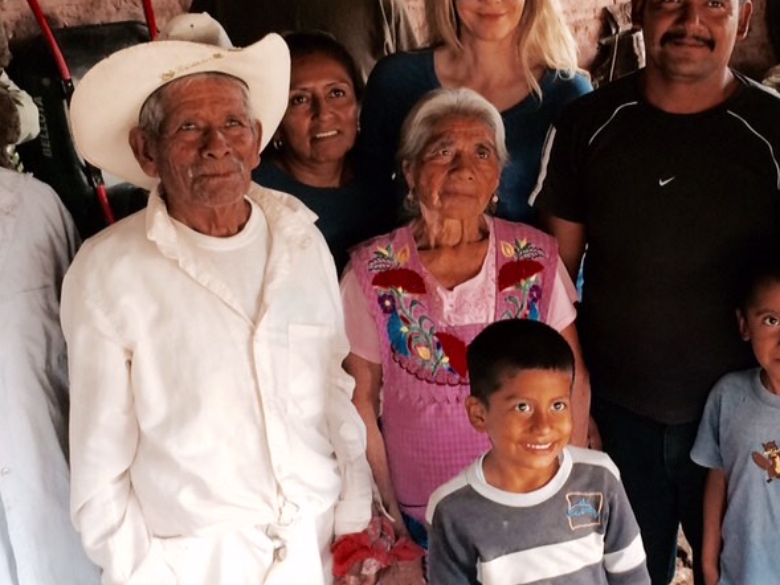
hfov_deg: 30.3
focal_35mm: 63
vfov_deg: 23.3
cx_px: 559
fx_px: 1420
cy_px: 300
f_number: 2.2
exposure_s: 1/30
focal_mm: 4.15
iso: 64
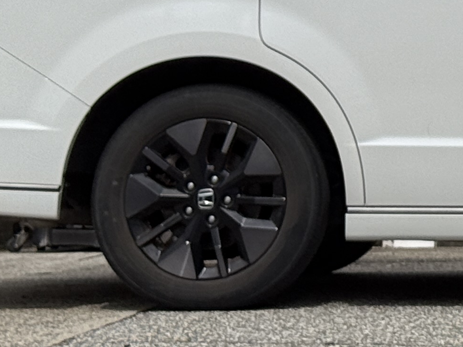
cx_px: 715
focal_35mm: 198
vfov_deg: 7.4
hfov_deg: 9.7
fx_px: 2649
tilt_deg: +4.9
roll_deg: -0.9
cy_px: -121
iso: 64
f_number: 1.78
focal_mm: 6.76
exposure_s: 1/8772
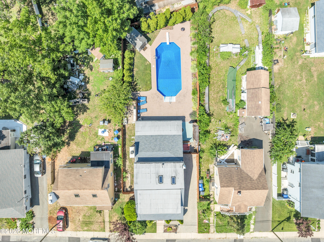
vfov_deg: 56.8
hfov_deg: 71.6
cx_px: 162
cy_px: 121
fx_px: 224
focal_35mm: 24
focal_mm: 12.29
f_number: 2.8
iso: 110
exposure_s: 1/1600
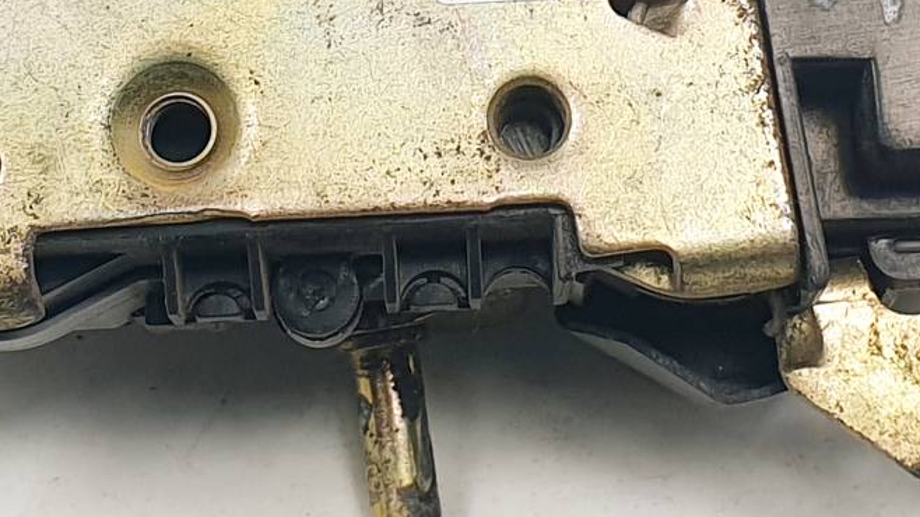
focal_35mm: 62
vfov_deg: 18.2
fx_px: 1512
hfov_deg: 33.8
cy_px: -134
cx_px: 459
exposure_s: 1/321
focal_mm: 4.3
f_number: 2.4
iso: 50
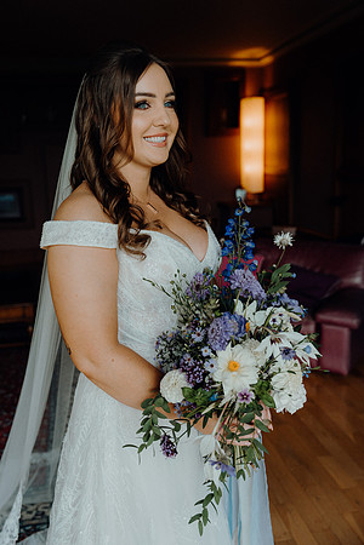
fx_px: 531
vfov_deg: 54.4
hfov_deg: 37.9
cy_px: 272
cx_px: 182
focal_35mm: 35
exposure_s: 1/200
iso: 640
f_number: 3.5
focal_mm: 35
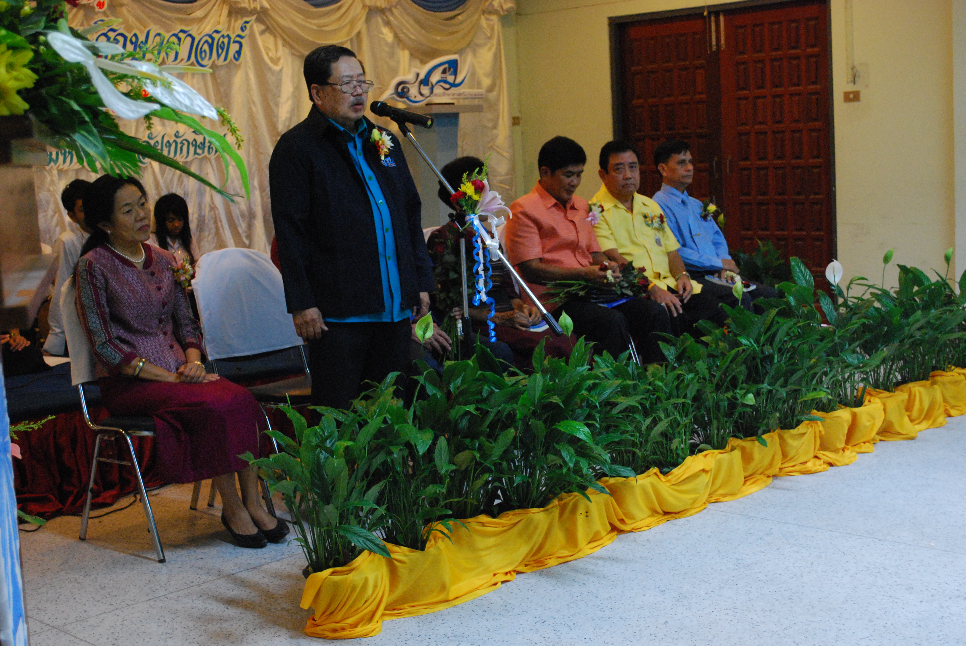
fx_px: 1370
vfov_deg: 26.6
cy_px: 323
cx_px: 483
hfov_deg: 38.8
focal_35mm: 51
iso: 1600
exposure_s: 1/25
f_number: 5.6
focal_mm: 34
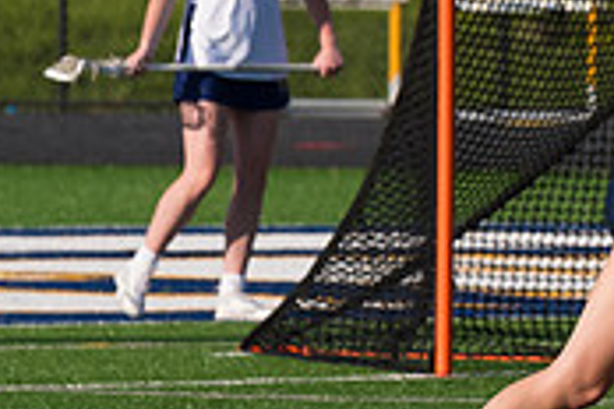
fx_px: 14871
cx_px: 914
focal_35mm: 872
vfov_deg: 1.6
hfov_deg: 2.4
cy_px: 240
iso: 250
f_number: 5.6
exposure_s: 1/1600
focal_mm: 175
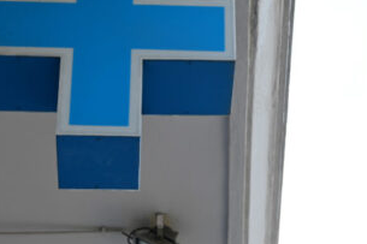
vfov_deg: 8.6
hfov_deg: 12.8
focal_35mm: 160
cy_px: 75
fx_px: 1630
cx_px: 213
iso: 200
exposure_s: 1/500
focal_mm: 70
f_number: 5
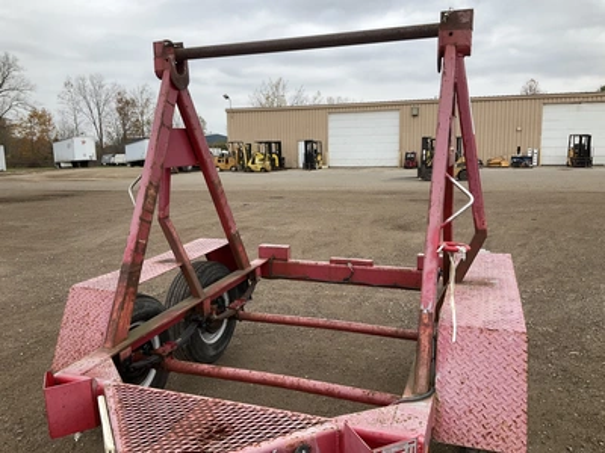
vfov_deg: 48.2
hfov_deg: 61.7
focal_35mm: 29
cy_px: 226
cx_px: 302
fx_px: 507
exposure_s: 1/122
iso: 20
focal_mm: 3
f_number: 1.8
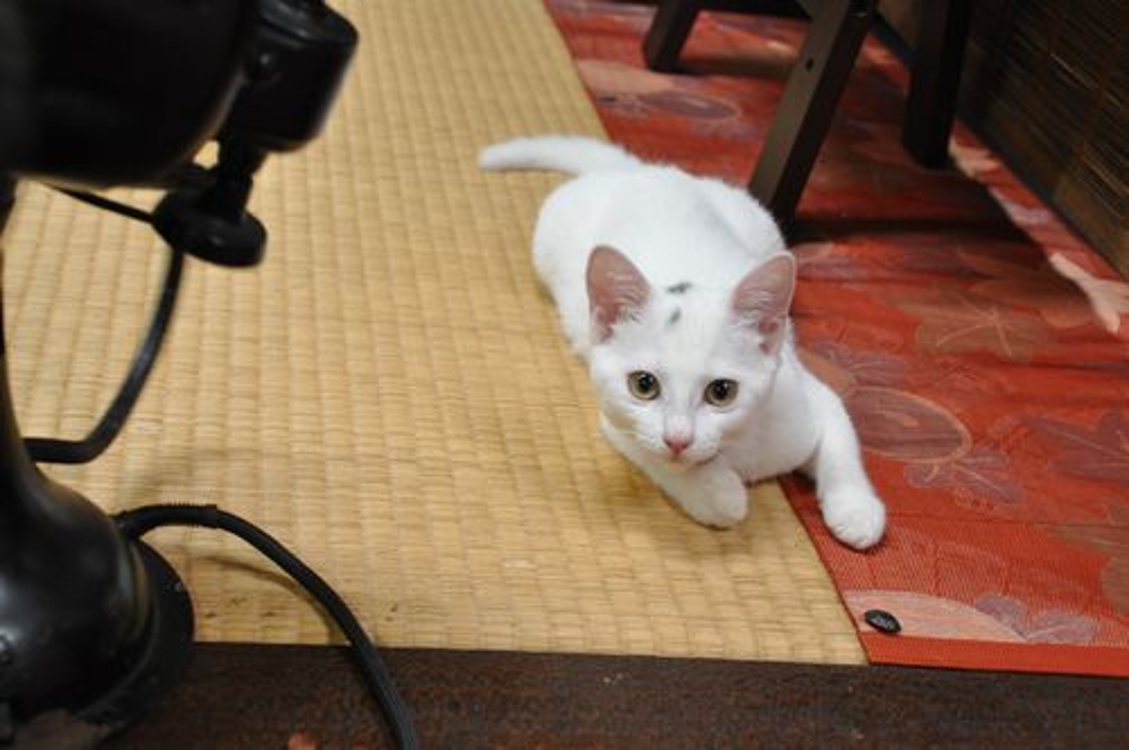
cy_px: 375
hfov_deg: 35.1
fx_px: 1785
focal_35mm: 57
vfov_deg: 23.7
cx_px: 564
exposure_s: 1/6
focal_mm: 38
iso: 800
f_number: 5.6
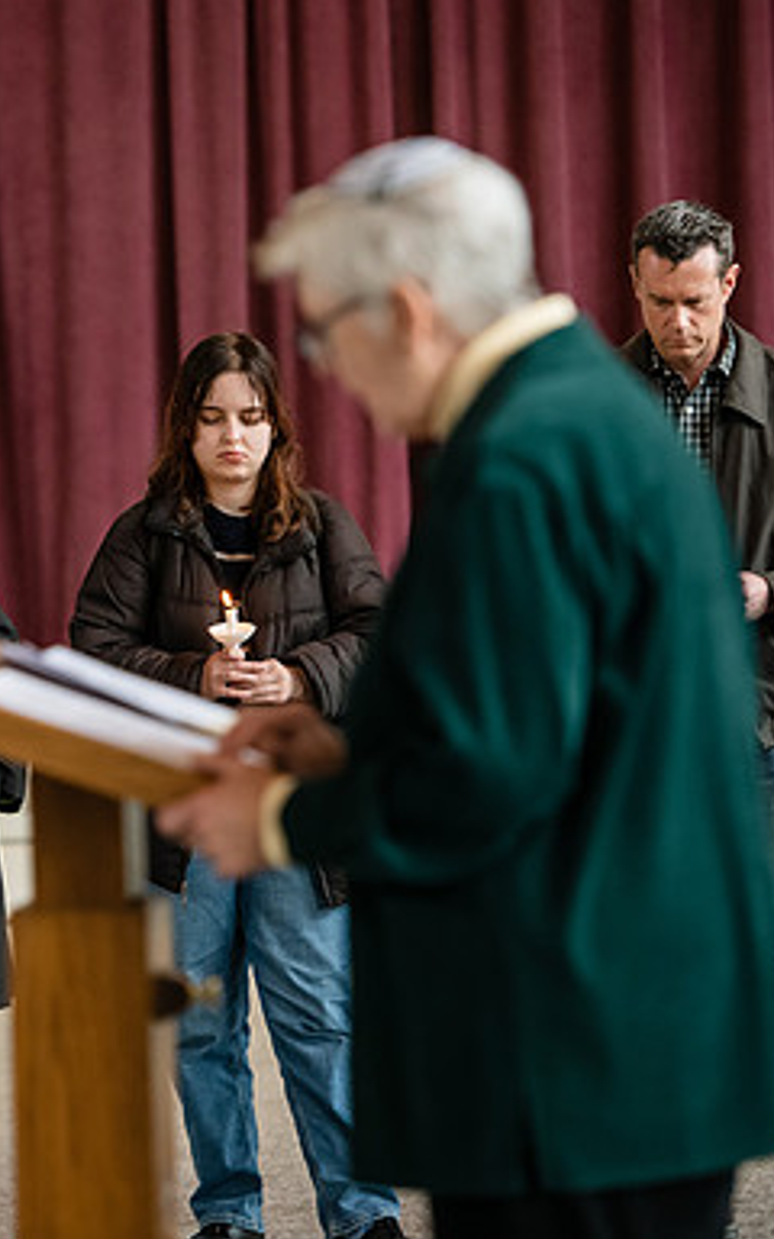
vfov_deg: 10.5
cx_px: -26
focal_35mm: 200
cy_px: 618
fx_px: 6750
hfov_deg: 6.5
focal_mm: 130
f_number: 3.2
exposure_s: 1/200
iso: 1600
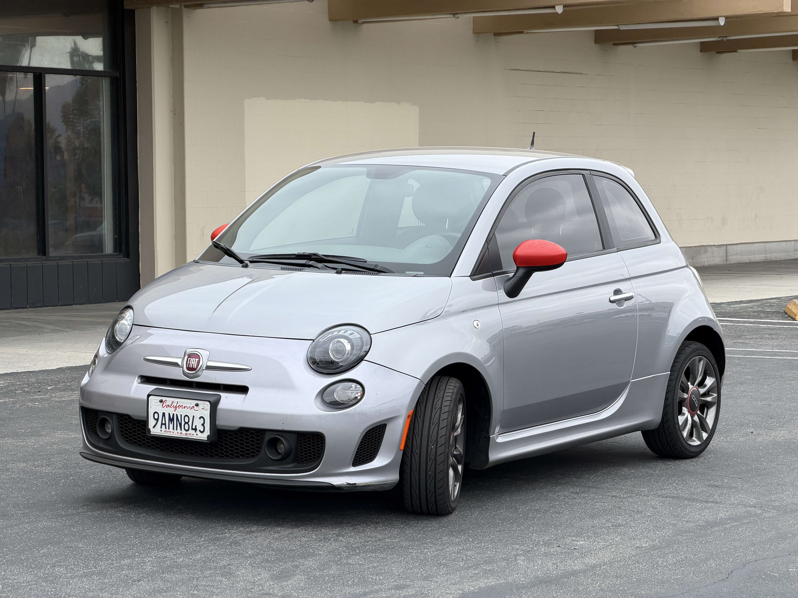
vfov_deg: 14.8
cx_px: 399
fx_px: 2305
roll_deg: +0.4
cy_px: 299
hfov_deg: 19.6
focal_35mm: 100
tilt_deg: -3.0
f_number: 2.8
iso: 50
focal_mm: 16.89
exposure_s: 1/638
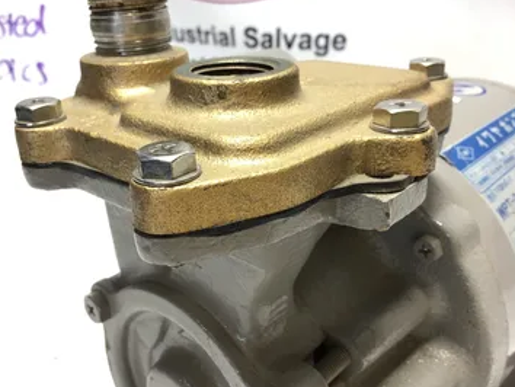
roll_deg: +2.1
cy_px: 199
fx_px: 521
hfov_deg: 52.5
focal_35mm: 35
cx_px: 236
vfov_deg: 40.7
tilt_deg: -24.4
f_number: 2.4
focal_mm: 3.3
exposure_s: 1/60
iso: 32
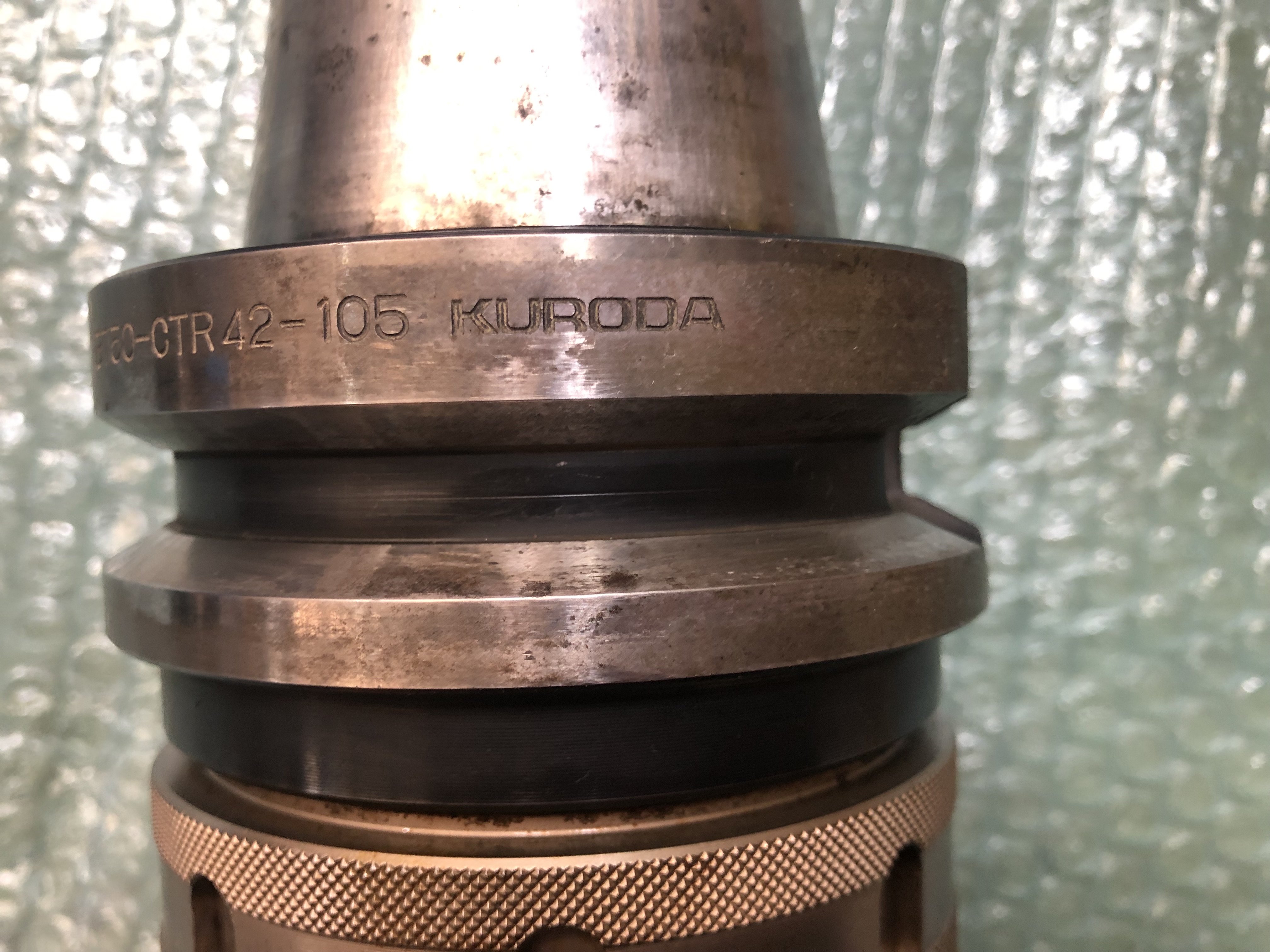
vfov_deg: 49.7
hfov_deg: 63.4
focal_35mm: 28
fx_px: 1027
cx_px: 635
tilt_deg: -86.0
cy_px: 476
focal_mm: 3.99
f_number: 1.8
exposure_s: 1/15
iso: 50
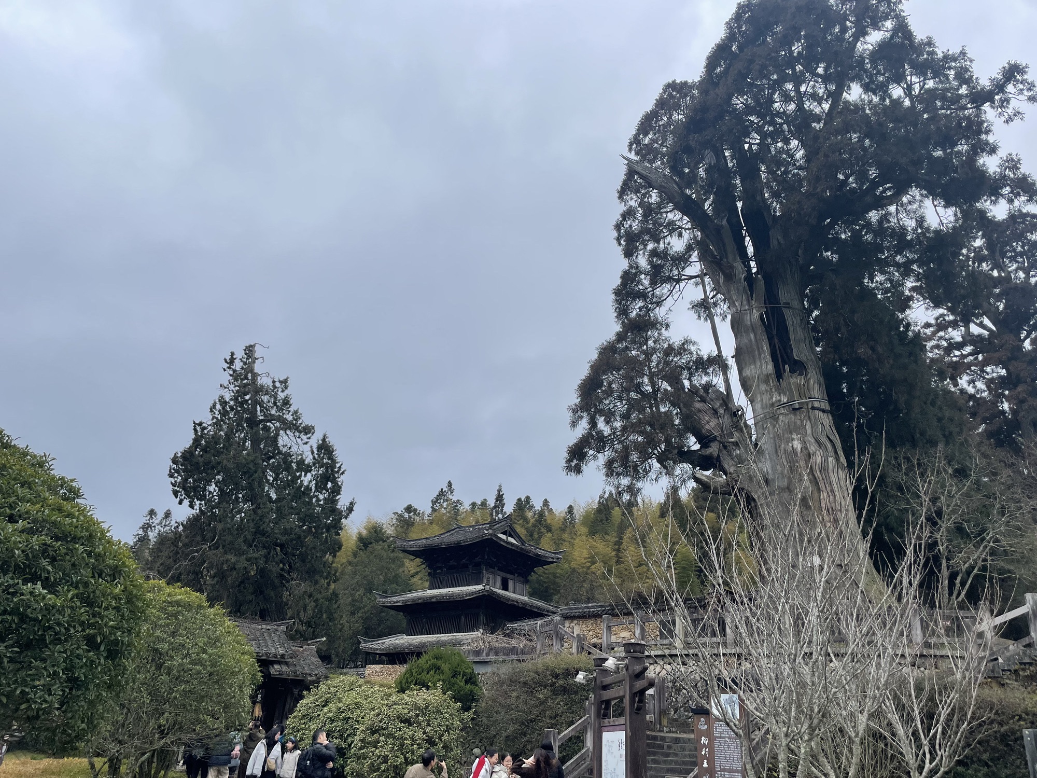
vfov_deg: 53.1
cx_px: 518
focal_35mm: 26
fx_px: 779
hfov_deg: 67.3
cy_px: 389
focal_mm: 4.2
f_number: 1.6
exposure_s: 1/1350
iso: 32
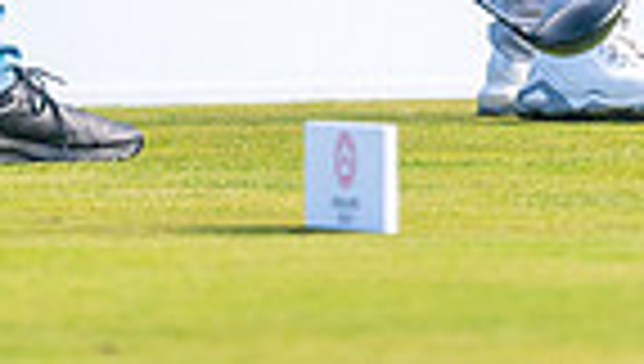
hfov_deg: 1.5
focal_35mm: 1406
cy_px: -409
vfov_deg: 0.9
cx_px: 622
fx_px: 24050
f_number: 4
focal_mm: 300
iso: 320
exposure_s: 1/2500
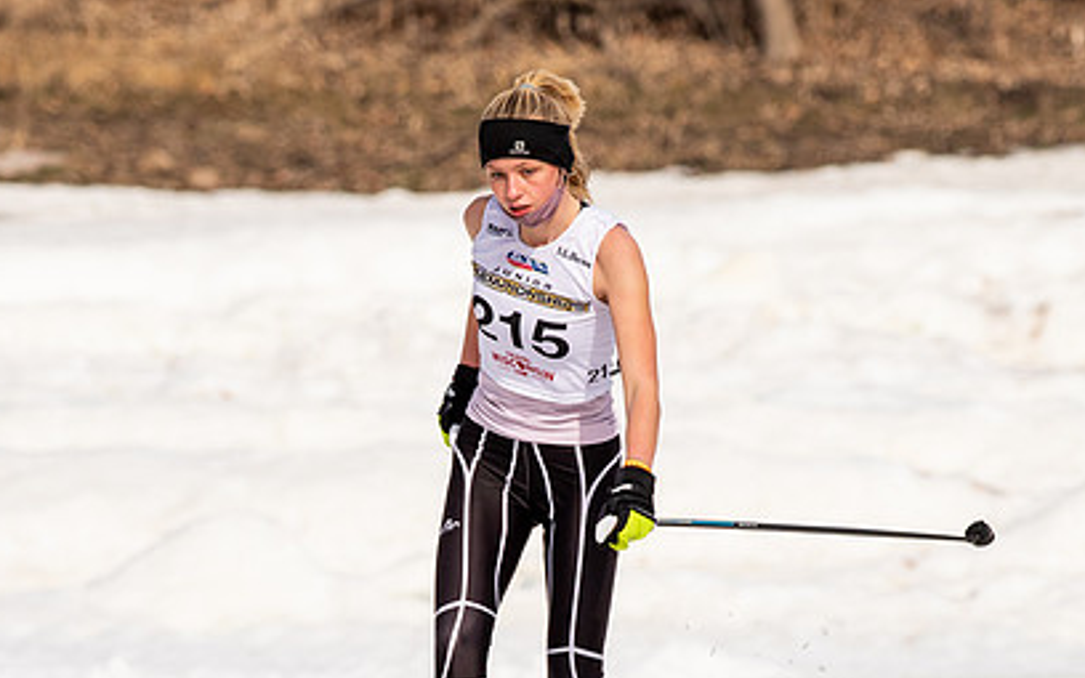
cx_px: 518
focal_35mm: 786
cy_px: 574
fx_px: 23242
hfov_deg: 2.7
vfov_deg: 1.7
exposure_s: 1/2000
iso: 400
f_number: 7.1
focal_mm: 300
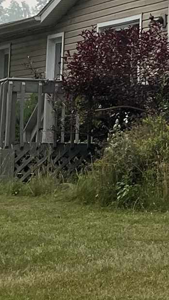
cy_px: 46
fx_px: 1123
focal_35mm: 141
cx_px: 490
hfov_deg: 7.6
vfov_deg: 15.1
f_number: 1.6
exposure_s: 1/4854
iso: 50
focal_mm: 5.1
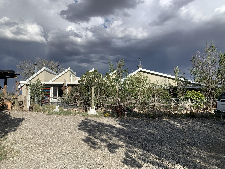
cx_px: 112
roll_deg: +0.1
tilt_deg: +1.8
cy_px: 84
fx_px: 169
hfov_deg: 67.3
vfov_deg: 53.1
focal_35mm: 26
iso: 25
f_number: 1.8
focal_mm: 4.25
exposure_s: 1/2994
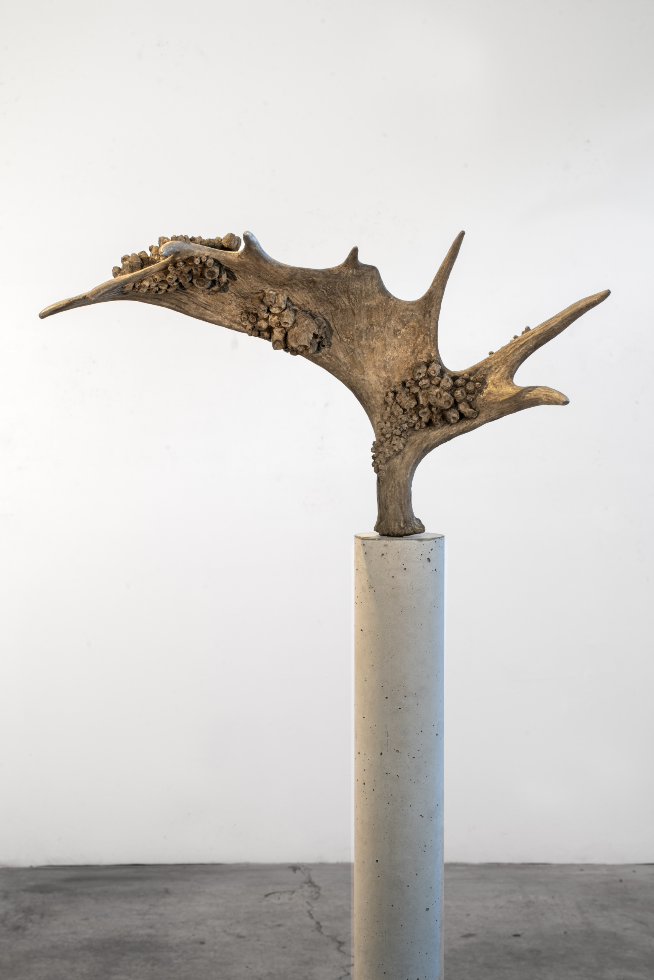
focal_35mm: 90
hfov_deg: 15.2
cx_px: 327
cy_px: 490
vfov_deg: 22.6
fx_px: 2452
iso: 64
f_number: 16
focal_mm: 90
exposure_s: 1/2.5
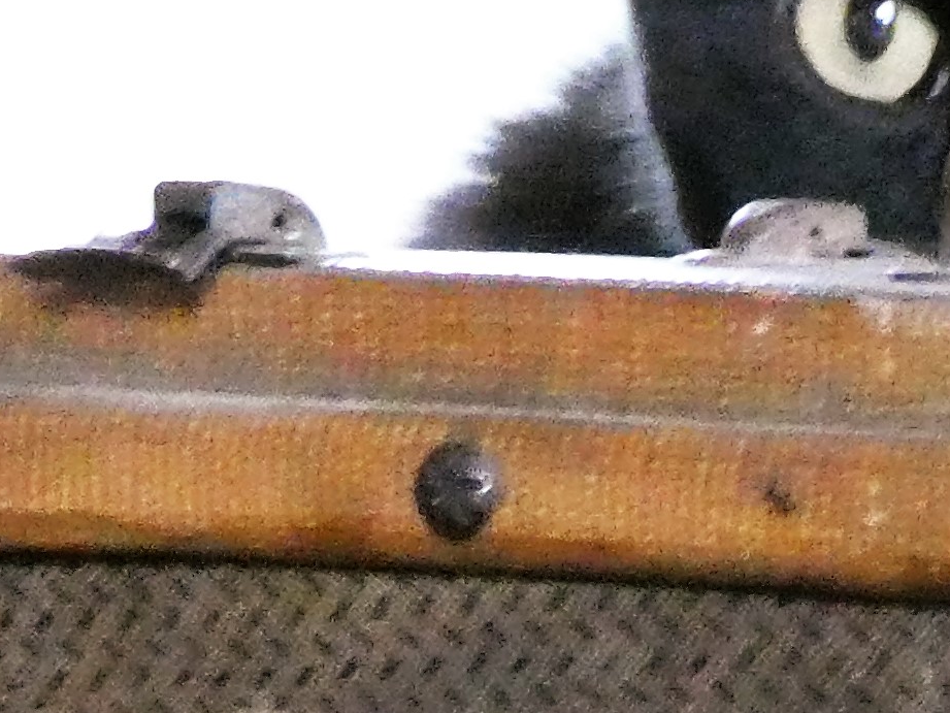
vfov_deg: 4.7
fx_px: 8344
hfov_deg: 6.4
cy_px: 1984
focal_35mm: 304
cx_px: 1740
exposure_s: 1/10
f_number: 4.1
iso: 1600
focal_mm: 9.6
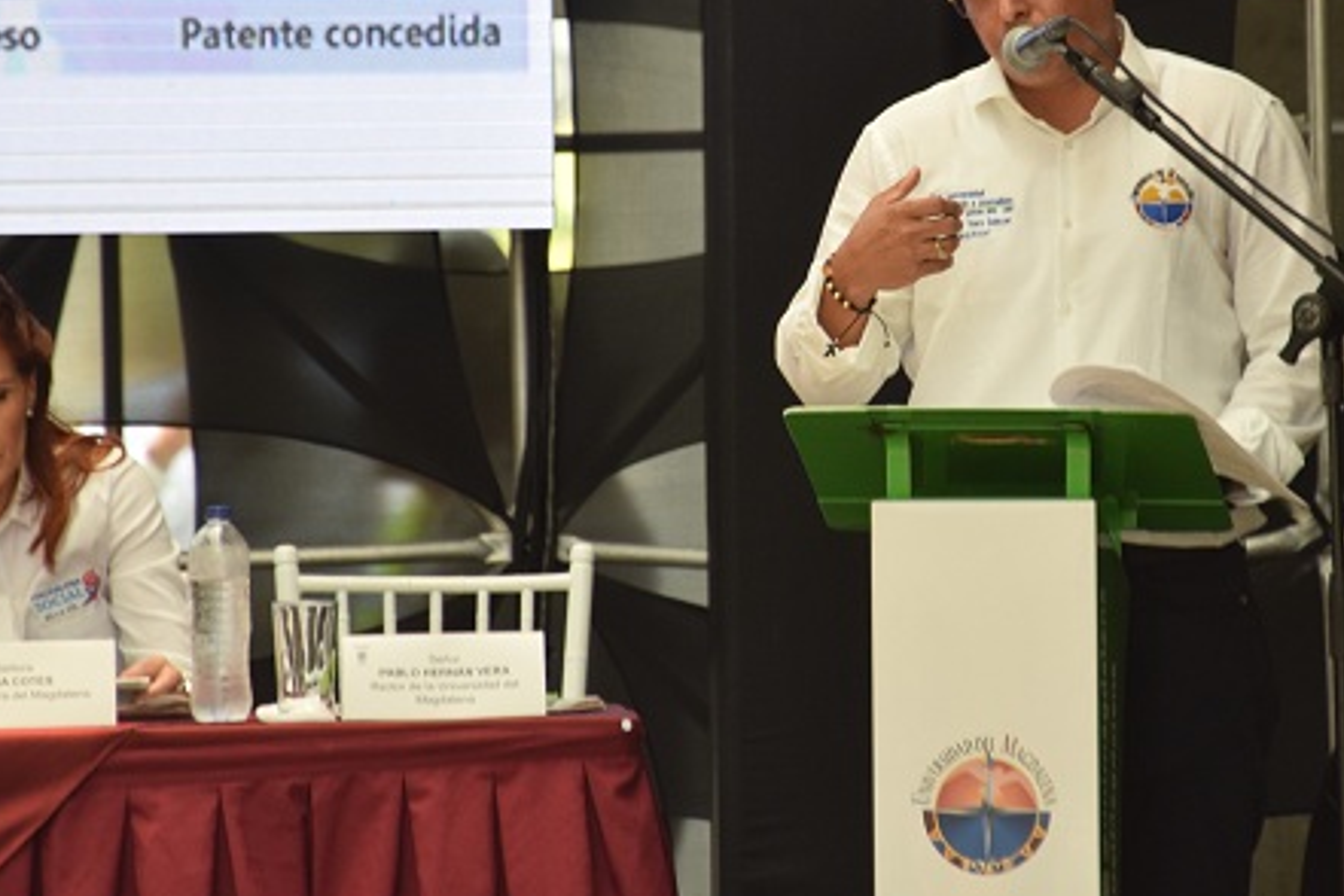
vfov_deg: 2.1
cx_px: 893
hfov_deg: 3.1
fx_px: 24750
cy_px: 285
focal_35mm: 663
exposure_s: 1/320
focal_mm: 300
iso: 800
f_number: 5.6
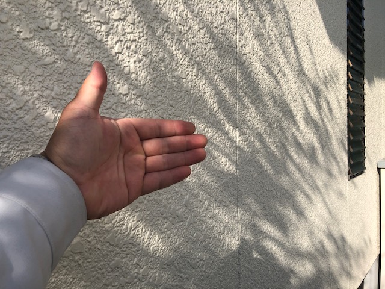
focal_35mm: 28
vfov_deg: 49.7
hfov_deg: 63.4
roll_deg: +0.6
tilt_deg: -1.0
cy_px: 144
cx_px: 192
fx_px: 311
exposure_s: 1/1799
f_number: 1.8
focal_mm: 3.99
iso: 20
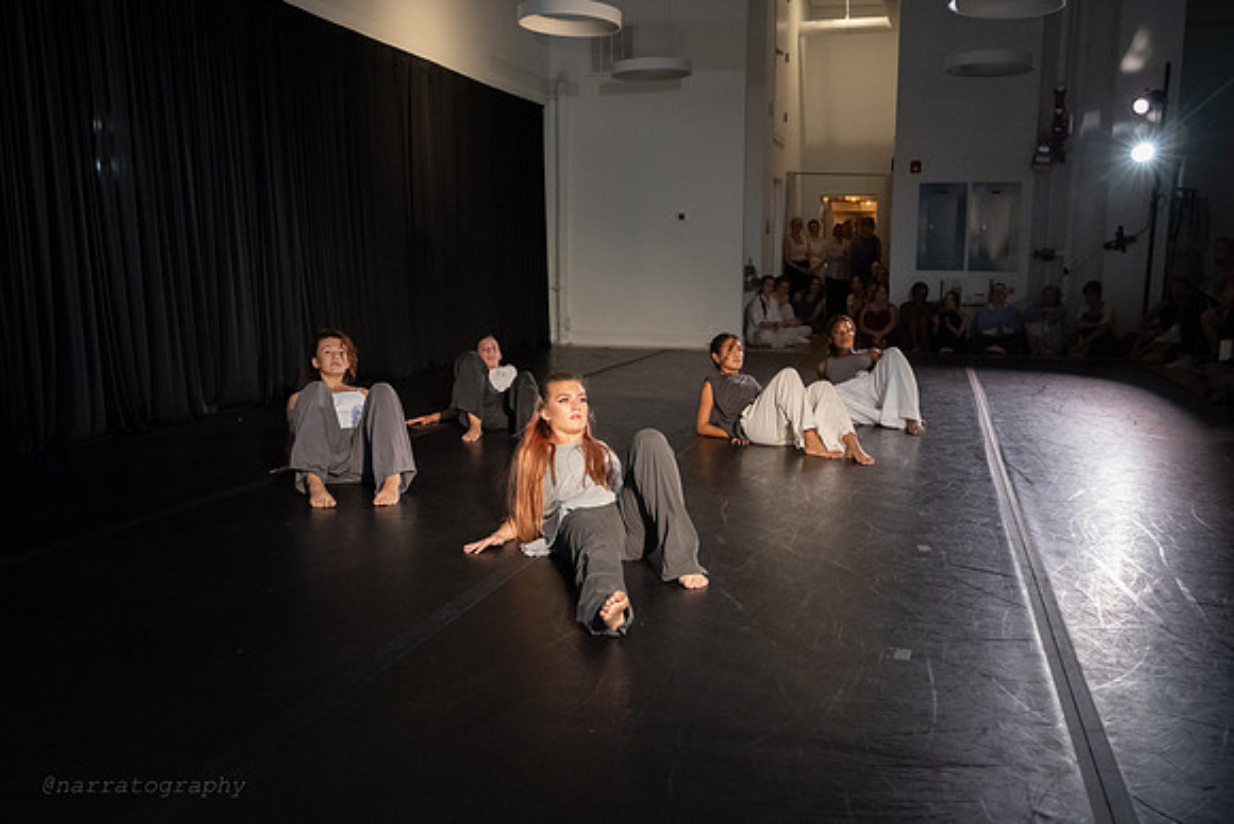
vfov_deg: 41.6
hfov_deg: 59.3
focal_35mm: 32
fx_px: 1082
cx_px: 661
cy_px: 454
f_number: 4
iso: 6400
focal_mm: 28
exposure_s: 1/320
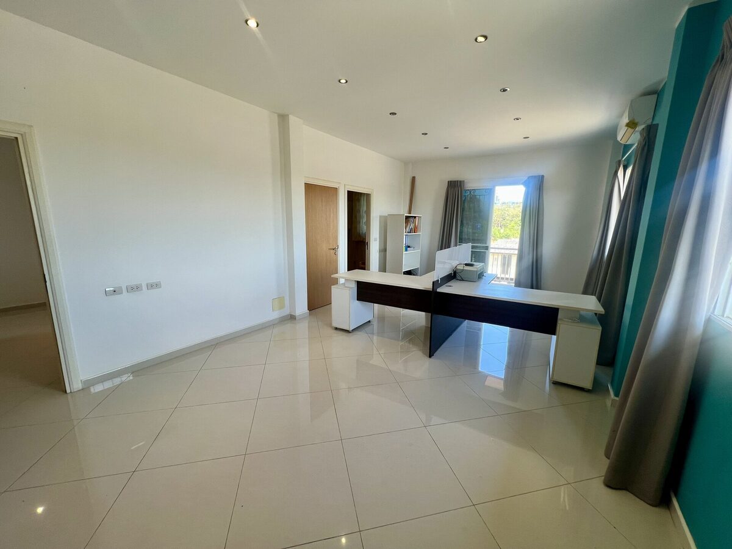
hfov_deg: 106.2
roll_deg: -0.7
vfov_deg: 89.9
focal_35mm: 13
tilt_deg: -9.3
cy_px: 274
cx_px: 366
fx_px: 275
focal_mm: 1.57
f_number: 1.8
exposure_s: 1/100
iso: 50
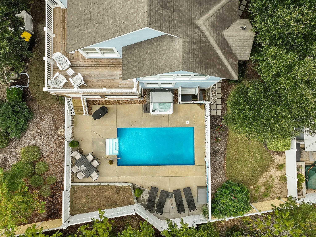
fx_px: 219
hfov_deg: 71.6
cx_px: 158
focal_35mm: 24
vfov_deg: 56.8
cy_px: 118
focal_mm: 12.29
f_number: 2.8
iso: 100
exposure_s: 1/2000
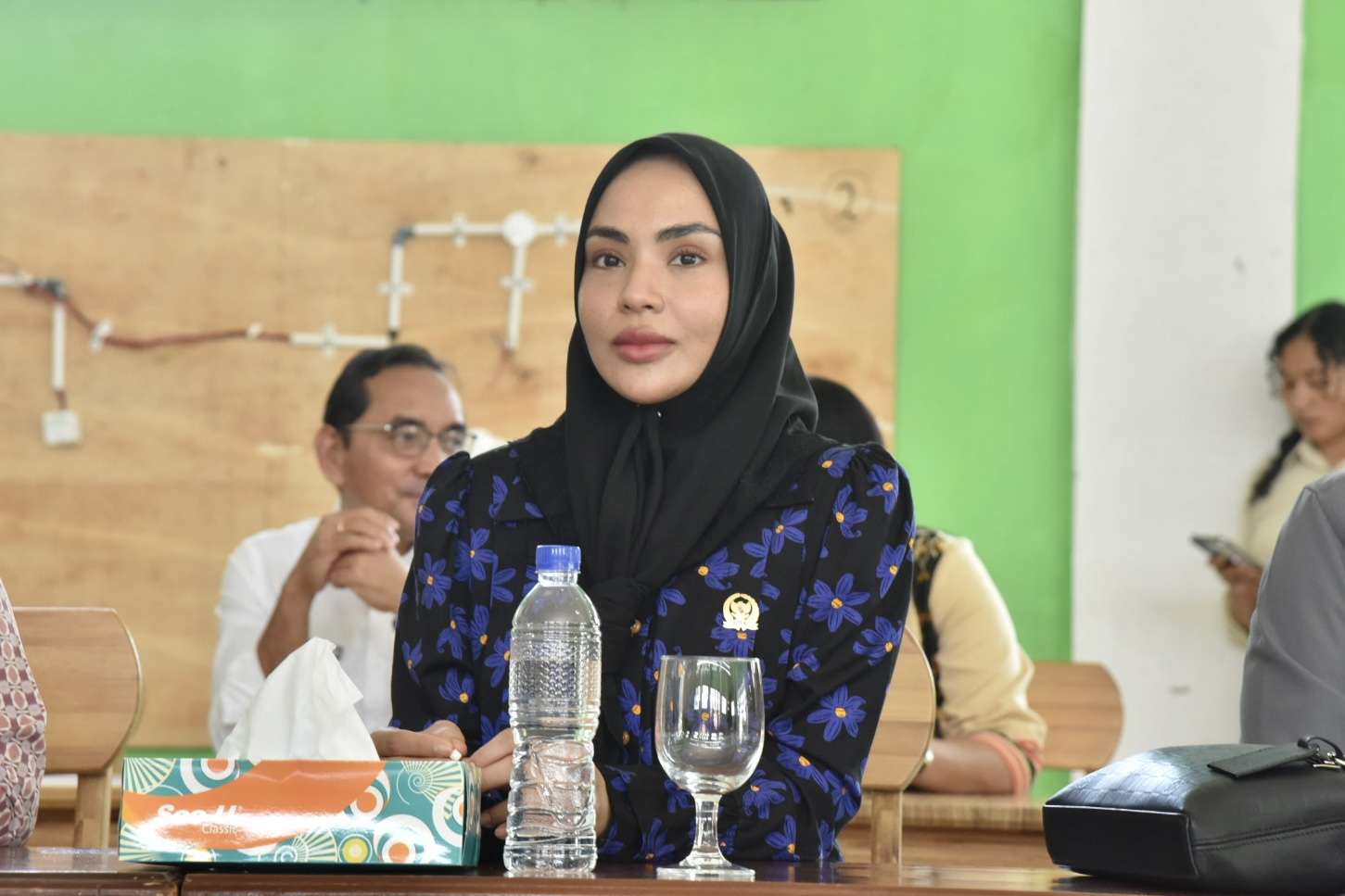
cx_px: 672
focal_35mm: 98
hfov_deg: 20.8
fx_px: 3661
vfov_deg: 14.0
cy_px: 448
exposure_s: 1/100
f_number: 6.3
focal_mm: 98
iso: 2500
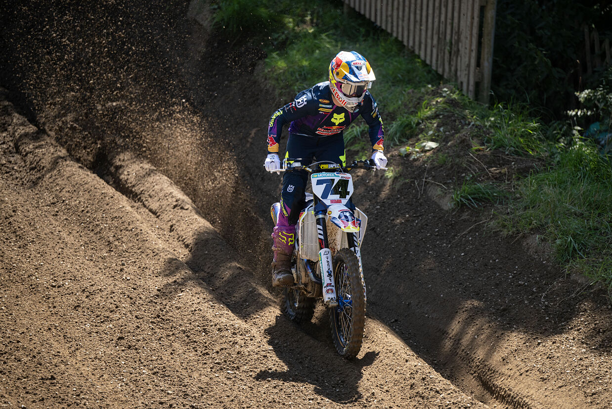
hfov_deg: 12.4
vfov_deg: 8.3
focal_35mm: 165
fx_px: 2805
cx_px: 306
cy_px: 204
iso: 200
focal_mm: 165
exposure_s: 1/1600
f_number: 2.8
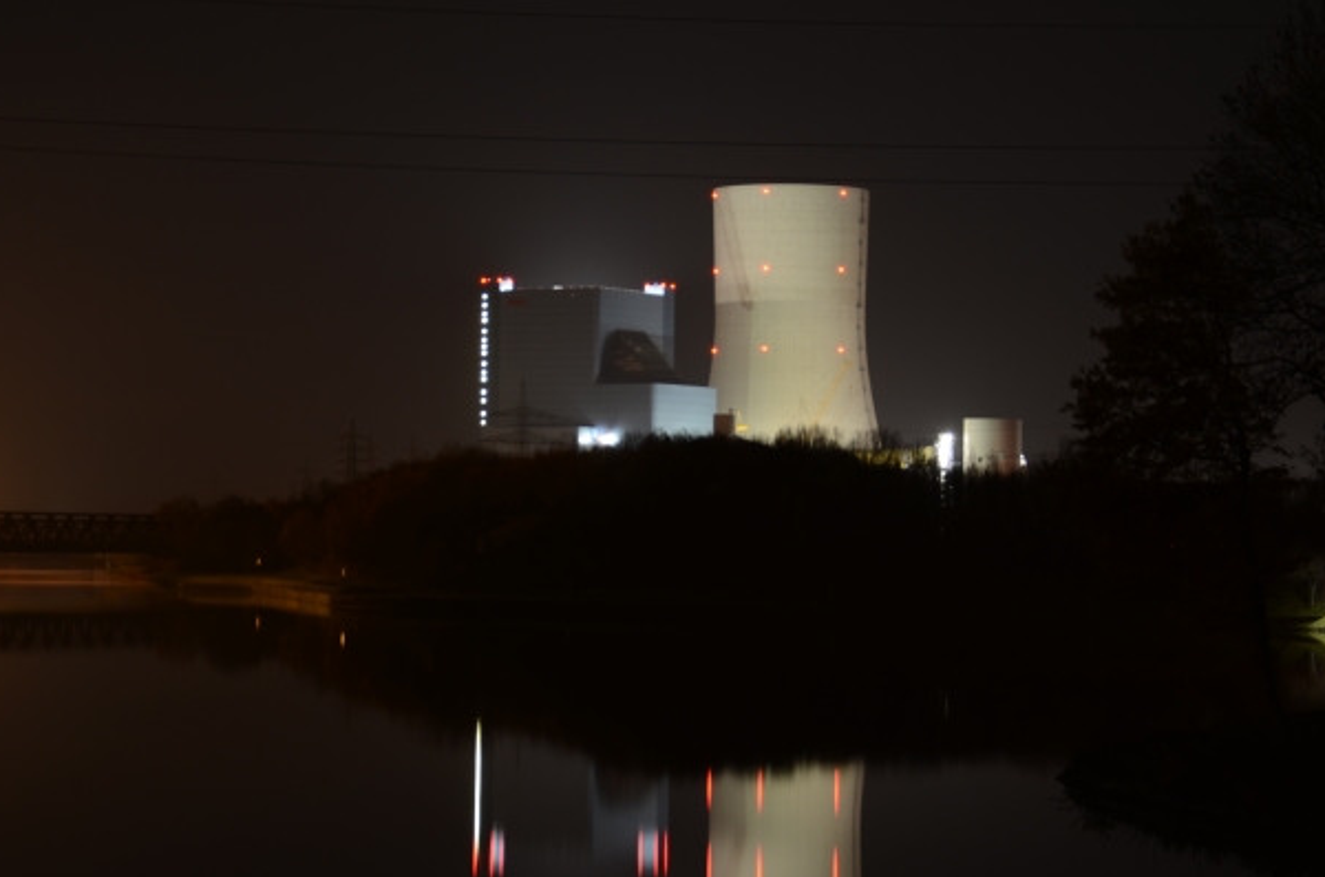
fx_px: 4296
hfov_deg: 17.5
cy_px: 376
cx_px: 698
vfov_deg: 11.6
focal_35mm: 117
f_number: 5.6
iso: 100
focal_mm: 52
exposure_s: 30
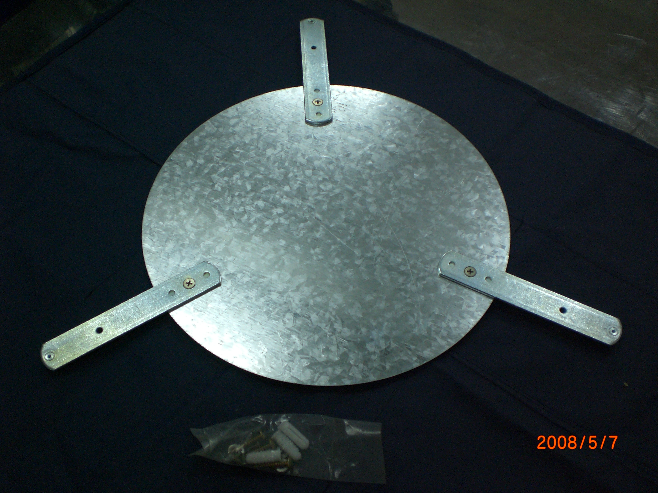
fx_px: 722
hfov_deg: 49.0
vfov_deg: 37.7
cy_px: 246
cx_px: 329
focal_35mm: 38
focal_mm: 6.3
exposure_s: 1/100
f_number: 3.1
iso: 200
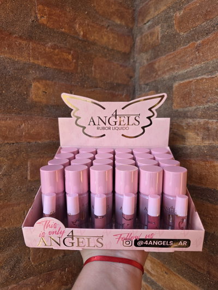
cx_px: 109
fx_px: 193
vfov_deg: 73.9
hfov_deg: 58.9
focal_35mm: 23
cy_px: 145
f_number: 1.7
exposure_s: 1/180
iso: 32
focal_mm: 6.3
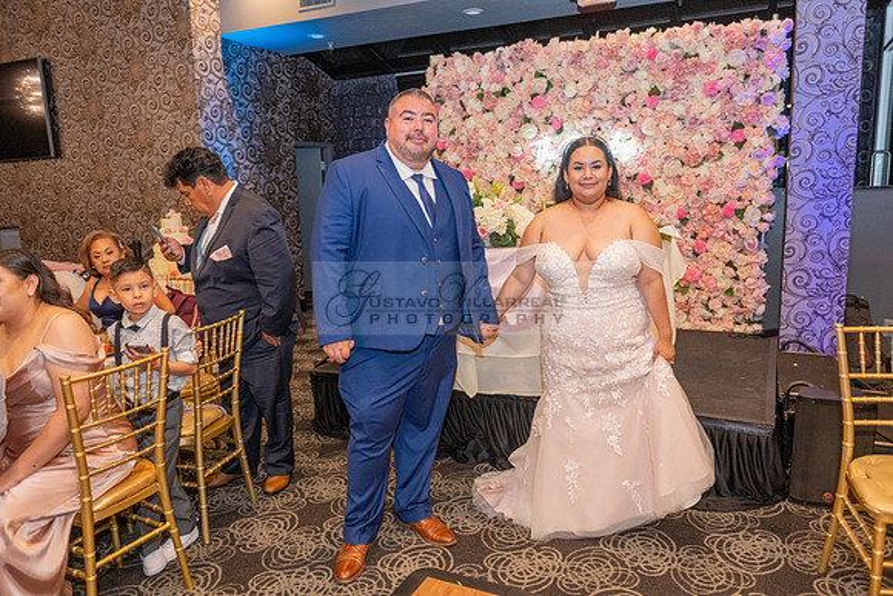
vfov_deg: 48.0
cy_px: 298
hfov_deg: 67.4
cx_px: 446
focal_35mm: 27
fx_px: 670
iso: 2500
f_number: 2.8
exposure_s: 1/200
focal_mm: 27
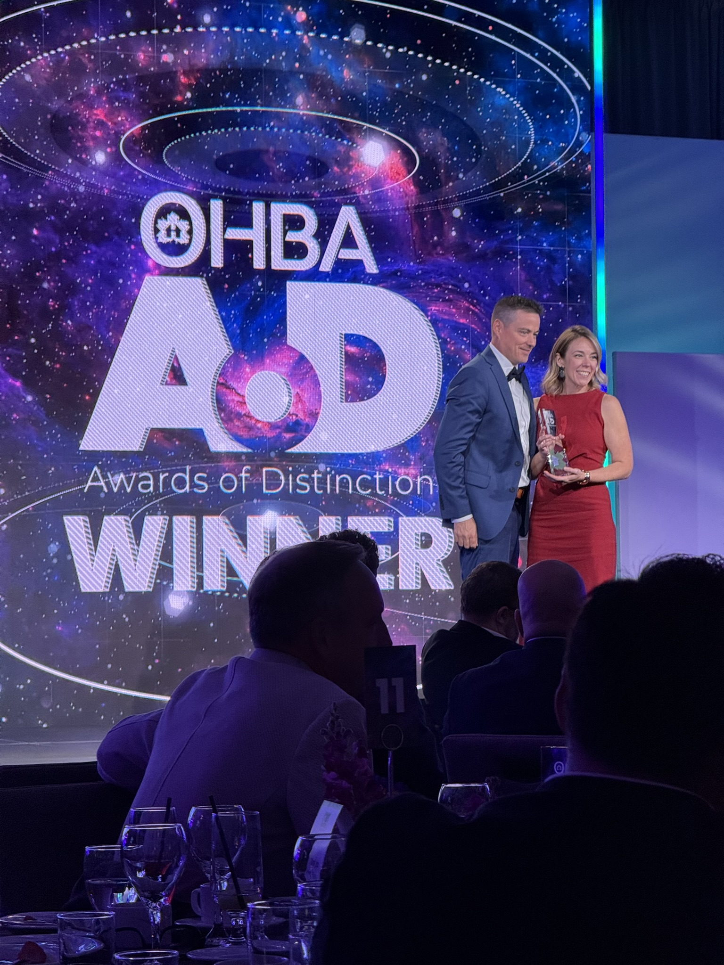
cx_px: 362
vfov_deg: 16.4
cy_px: 482
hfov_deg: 12.3
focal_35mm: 120
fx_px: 3346
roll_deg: -0.7
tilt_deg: +2.1
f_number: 2.8
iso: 250
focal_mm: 15.66
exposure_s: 1/60
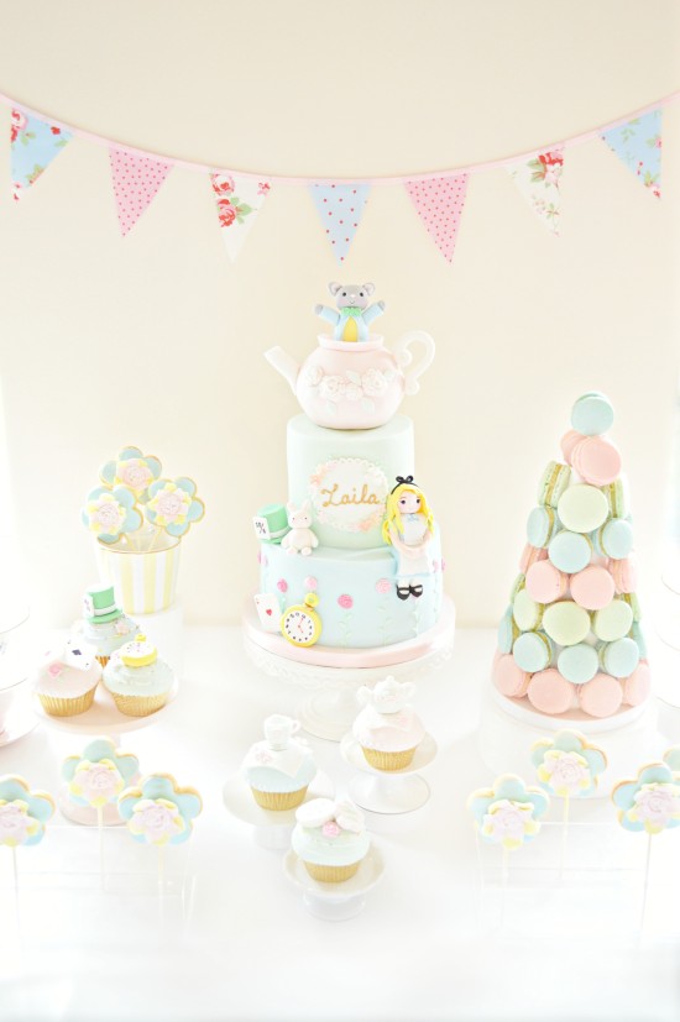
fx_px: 1192
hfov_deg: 31.8
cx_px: 340
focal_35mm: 42
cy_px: 511
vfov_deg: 46.4
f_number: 4.5
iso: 400
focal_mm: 28
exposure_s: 1/40
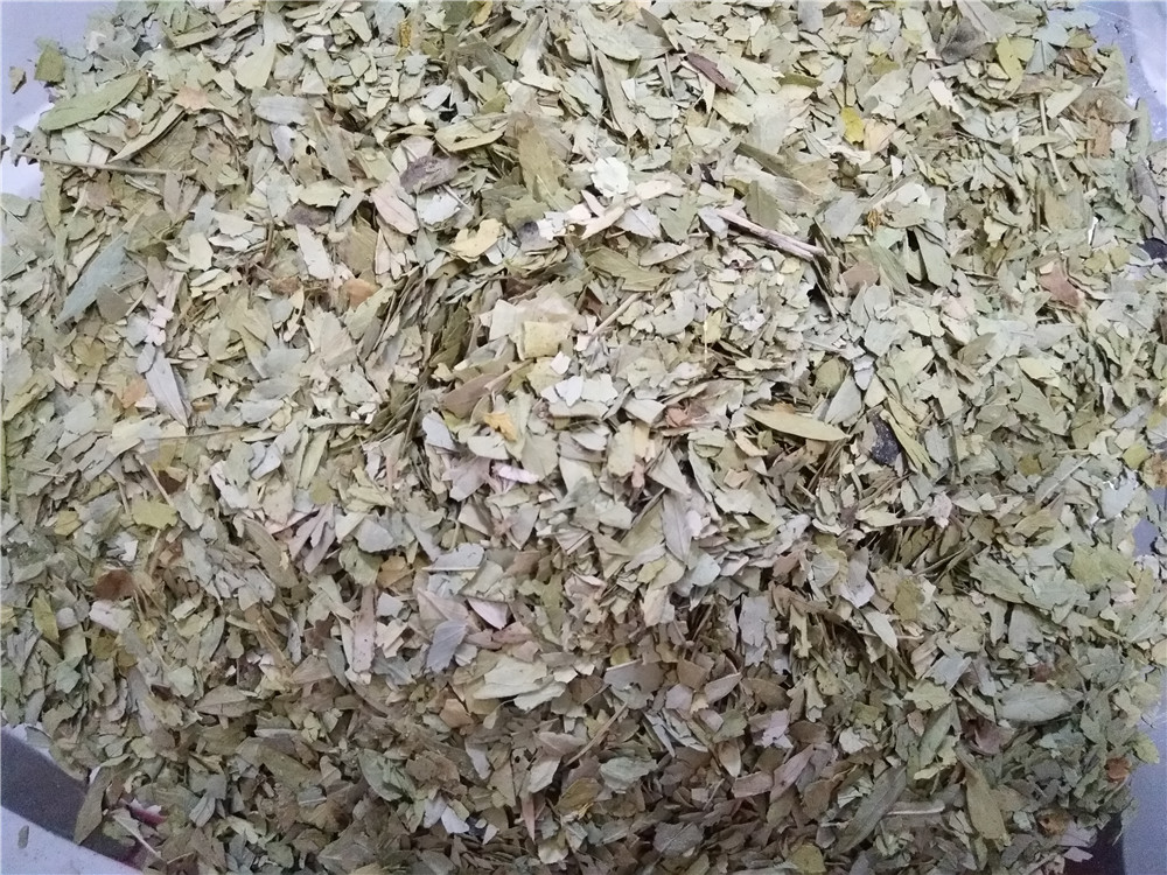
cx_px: 584
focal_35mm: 21
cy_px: 438
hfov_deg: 79.0
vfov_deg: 63.4
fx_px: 708
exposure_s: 1/25
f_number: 2.2
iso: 1115
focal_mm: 3.66
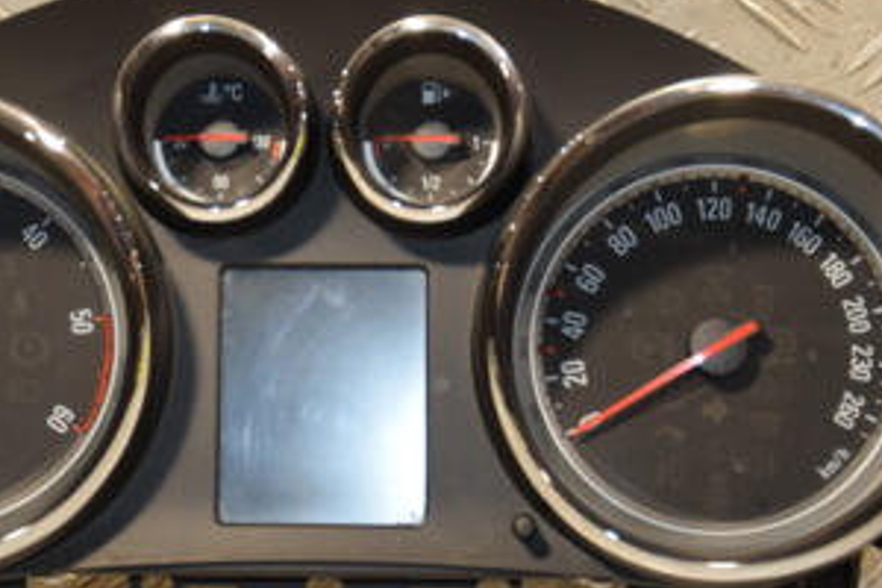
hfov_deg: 16.2
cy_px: 262
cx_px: 315
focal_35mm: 126
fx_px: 3087
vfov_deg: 10.9
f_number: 4.8
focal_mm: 42
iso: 800
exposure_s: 1/160
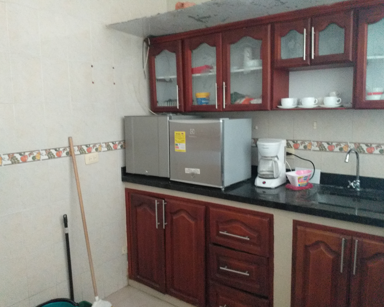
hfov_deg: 62.2
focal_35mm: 28
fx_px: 318
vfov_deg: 51.5
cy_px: 152
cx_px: 193
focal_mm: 3.6
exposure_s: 1/15
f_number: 1.9
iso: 640
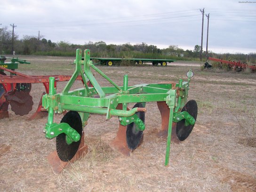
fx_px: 266
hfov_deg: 51.4
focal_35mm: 36
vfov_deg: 39.7
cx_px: 128
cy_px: 96
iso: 140
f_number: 2.7
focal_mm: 6
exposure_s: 1/64
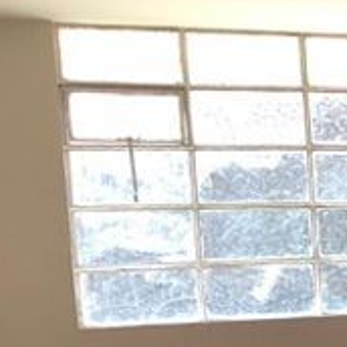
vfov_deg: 17.2
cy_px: 432
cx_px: 550
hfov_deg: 16.2
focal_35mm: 96
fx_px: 1089
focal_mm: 3.99
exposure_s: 1/30
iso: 40
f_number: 1.8
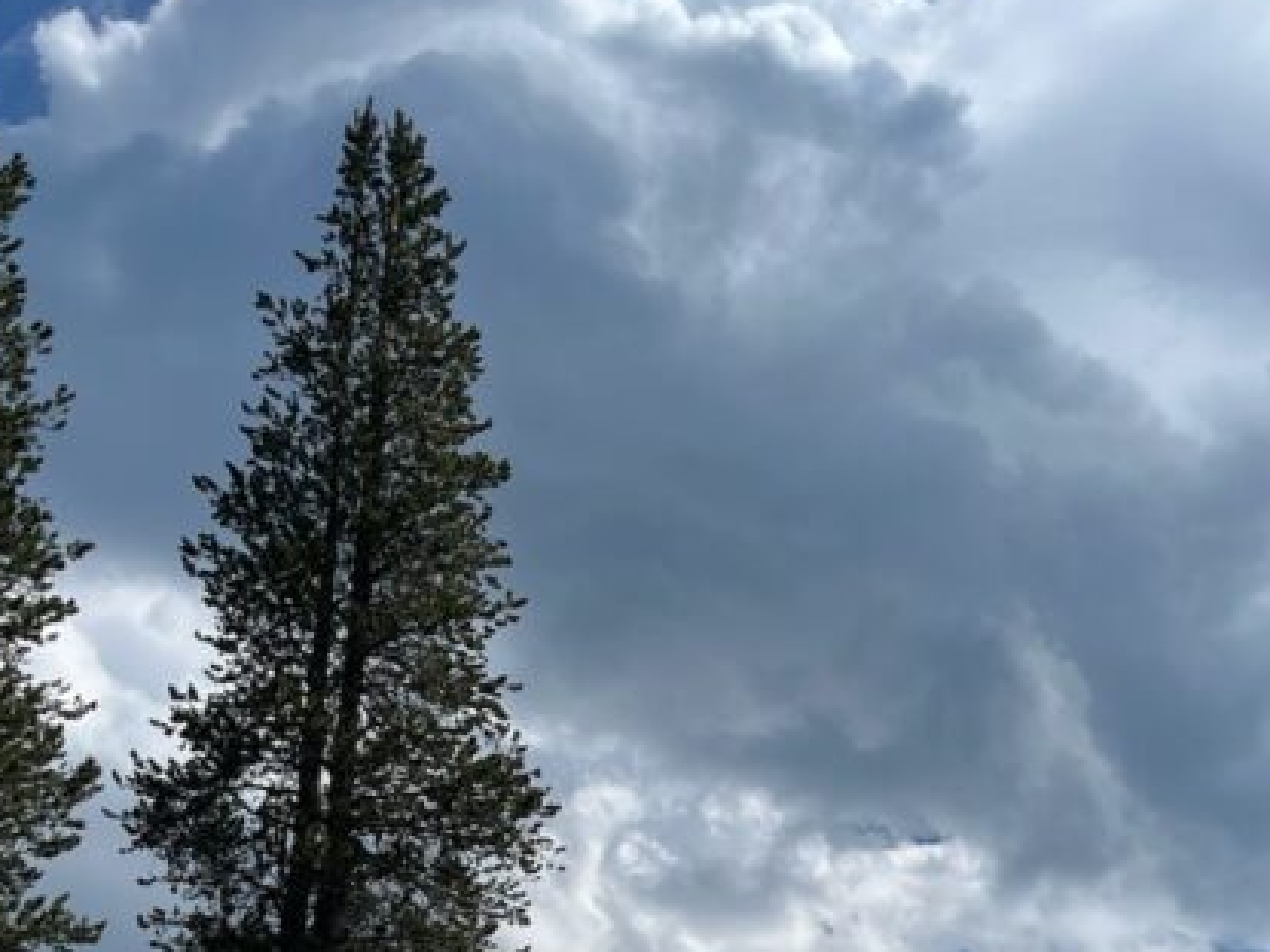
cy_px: 1324
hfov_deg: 29.5
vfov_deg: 20.4
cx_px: 1029
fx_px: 2348
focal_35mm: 64
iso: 50
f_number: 1.6
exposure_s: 1/9091
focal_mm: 5.1
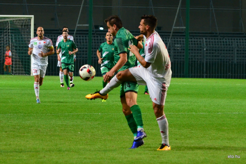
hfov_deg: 8.9
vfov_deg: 5.9
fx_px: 1589
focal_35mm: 232
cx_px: 123
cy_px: 82
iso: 3200
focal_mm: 155
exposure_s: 1/500
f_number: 5
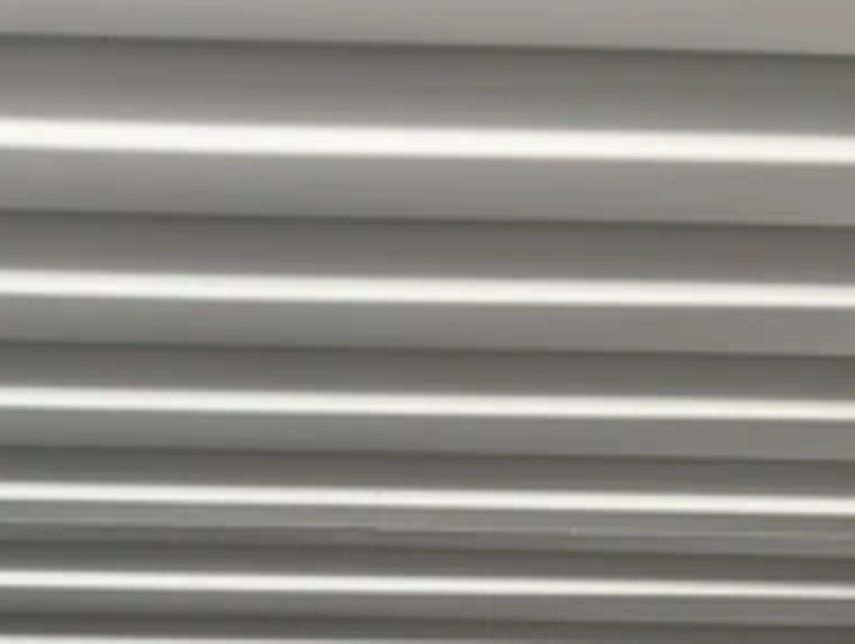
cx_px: 189
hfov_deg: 31.0
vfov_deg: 23.2
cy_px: 621
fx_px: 1509
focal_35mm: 61
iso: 40
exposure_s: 1/122
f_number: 1.8
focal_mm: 3
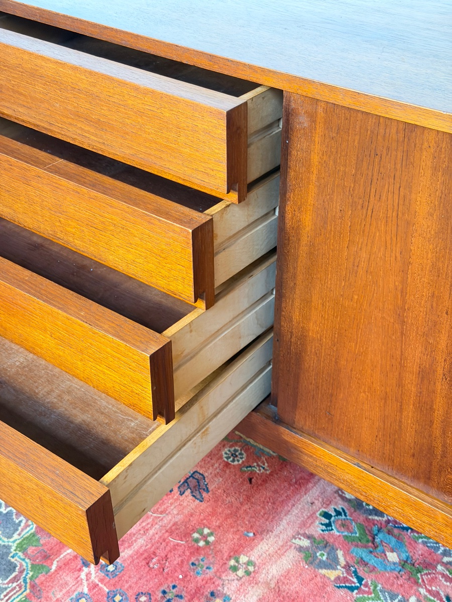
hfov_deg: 30.3
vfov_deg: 39.7
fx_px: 836
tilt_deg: -32.4
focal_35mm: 48
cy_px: 301
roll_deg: +0.2
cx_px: 226
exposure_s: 1/40
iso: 400
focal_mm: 6.76
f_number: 1.78
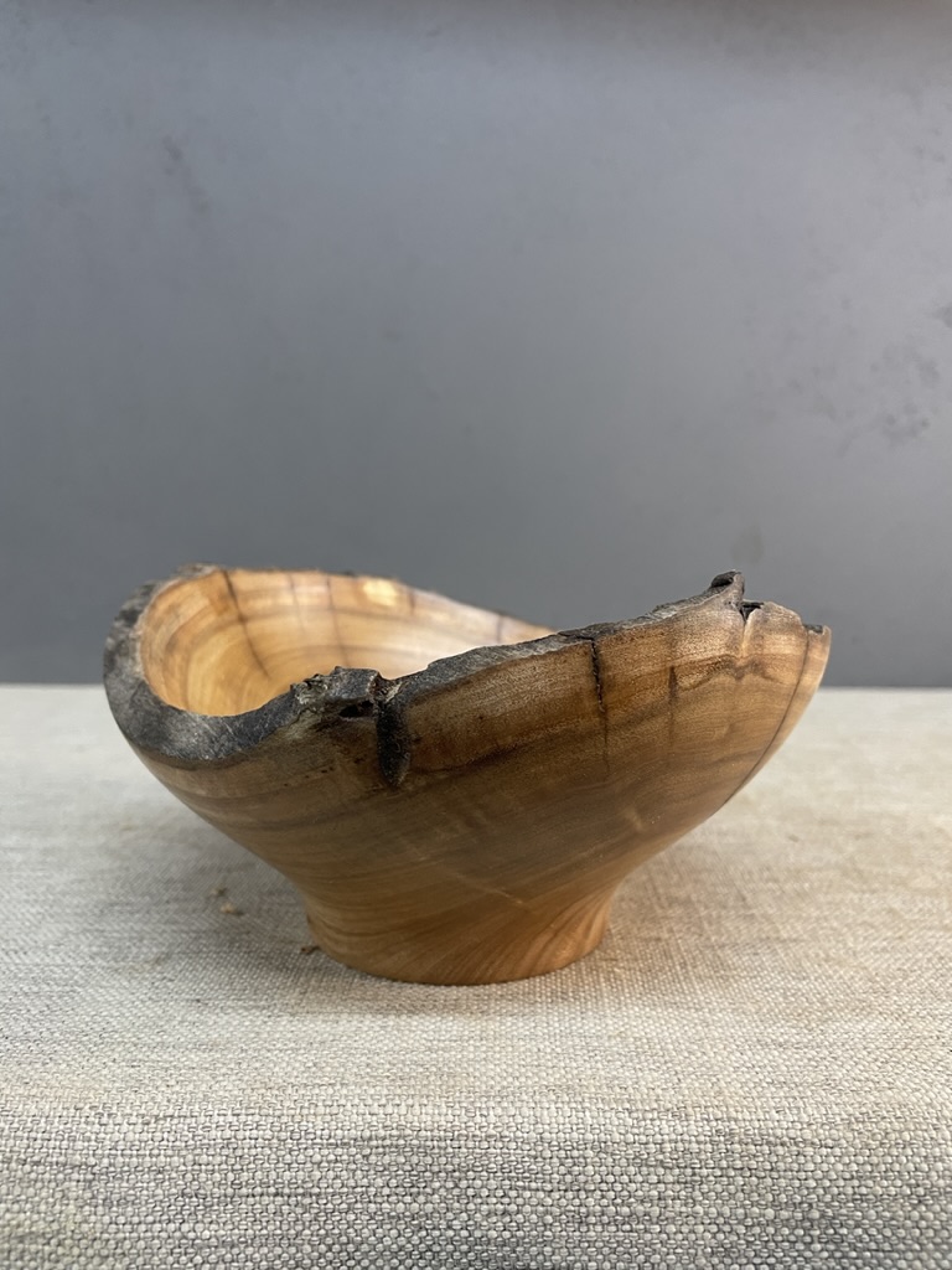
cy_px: 635
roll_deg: -1.2
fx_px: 953
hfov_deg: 53.1
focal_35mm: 26
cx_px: 476
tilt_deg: -7.1
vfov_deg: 67.3
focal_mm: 4.2
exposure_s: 1/50
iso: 100
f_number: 1.6
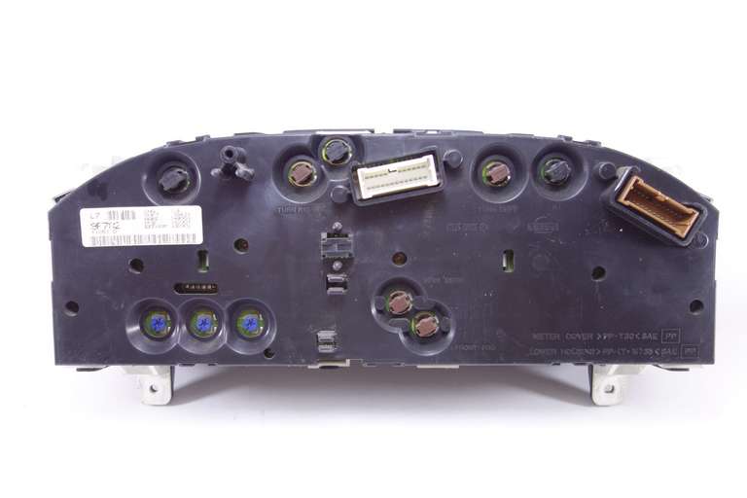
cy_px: 249
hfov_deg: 65.5
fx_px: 581
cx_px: 374
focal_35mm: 28
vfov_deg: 46.4
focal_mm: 10.4
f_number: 1.8
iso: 125
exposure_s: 1/50
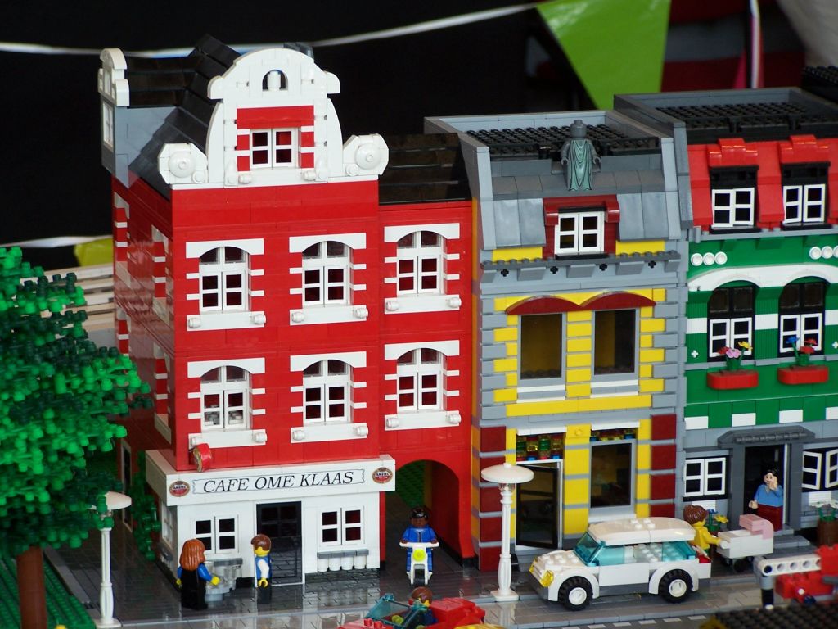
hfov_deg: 12.4
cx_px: 419
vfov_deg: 9.3
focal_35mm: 159
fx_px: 3849
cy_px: 314
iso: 80
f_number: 3.2
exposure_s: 1/20
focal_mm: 26.4
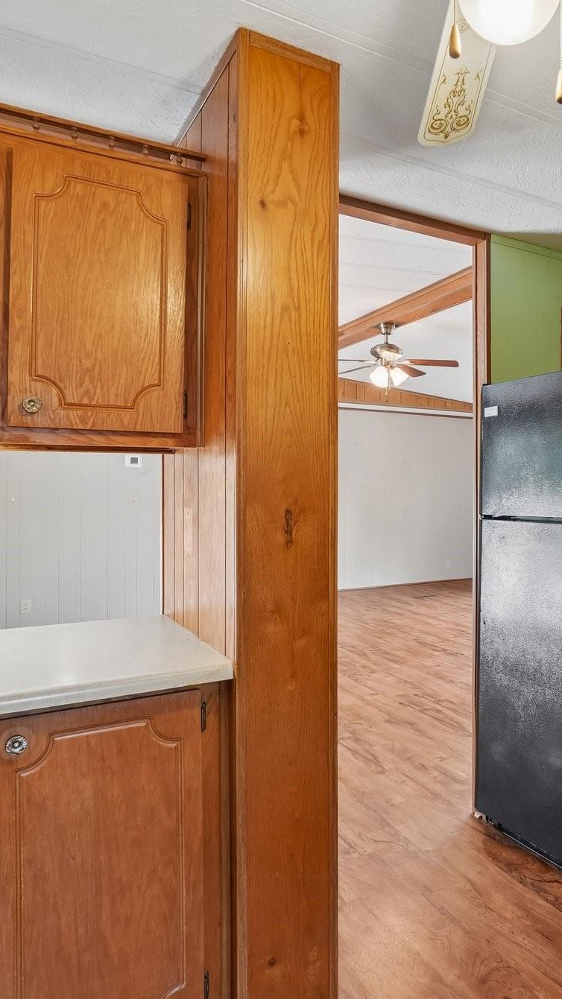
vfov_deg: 76.3
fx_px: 636
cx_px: 456
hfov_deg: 45.1
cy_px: 500
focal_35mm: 24
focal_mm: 10
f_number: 8
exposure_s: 1/5
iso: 400
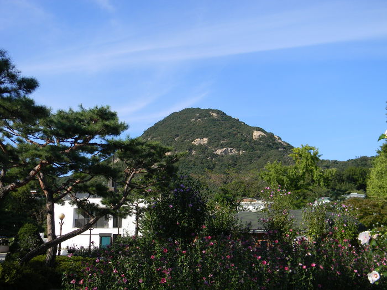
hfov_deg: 45.8
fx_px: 458
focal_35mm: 41
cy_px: 145
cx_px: 194
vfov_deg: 35.1
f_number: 3.8
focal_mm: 7.3
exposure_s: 1/642
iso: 80
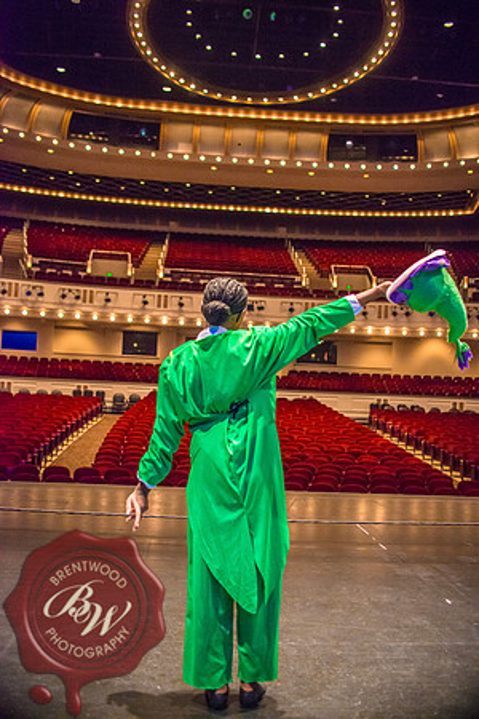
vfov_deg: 54.4
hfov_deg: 37.9
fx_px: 698
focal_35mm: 35
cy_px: 360
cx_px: 240
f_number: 2.8
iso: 6400
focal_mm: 35
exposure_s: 1/250
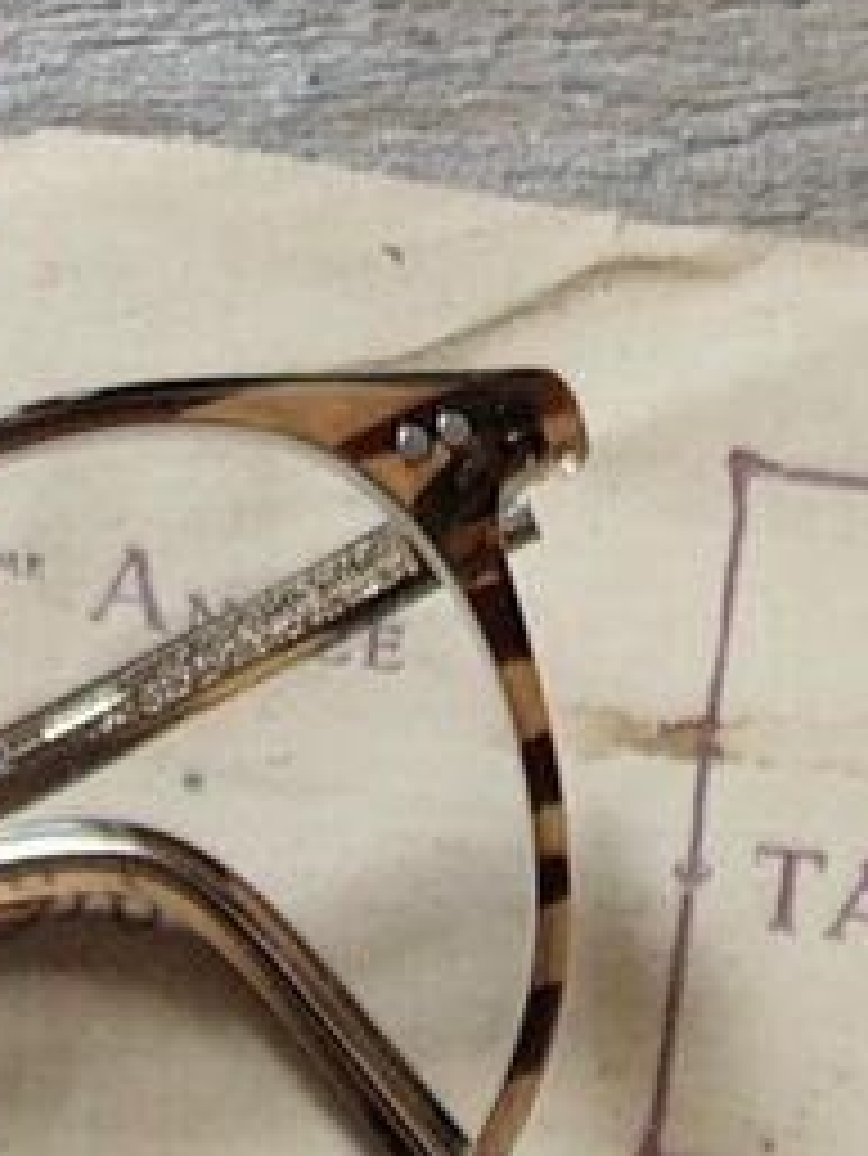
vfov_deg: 9.1
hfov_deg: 9.1
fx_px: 5378
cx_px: 1183
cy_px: 3769
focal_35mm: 161
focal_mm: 6.06
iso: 160
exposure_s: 1/59
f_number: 1.8
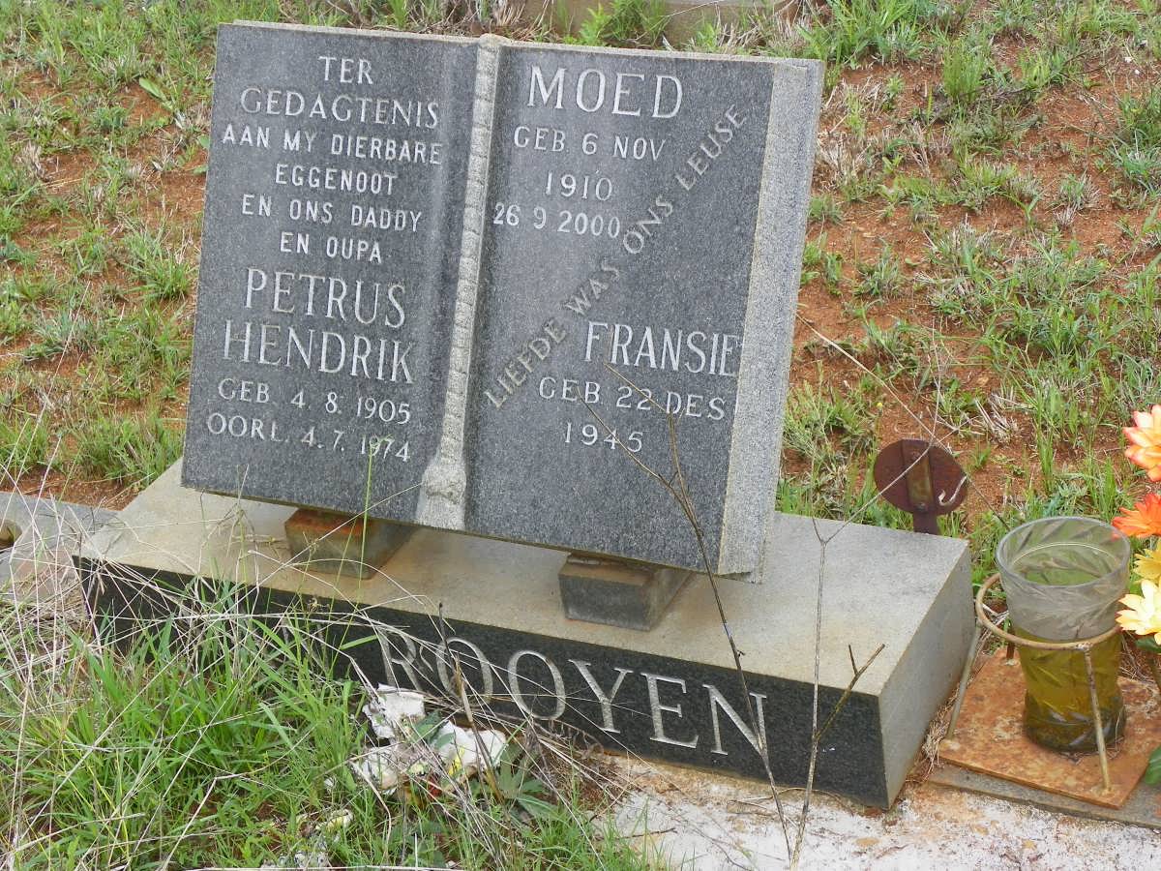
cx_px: 580
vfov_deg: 20.2
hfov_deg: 26.7
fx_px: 2448
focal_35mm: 73
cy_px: 436
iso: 64
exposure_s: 1/200
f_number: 3.5
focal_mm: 13
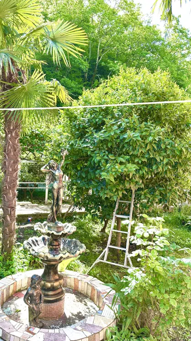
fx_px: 243
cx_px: 62
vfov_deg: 69.9
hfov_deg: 42.2
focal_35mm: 27
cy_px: 176
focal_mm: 6.86
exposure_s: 1/521
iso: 80
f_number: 1.78
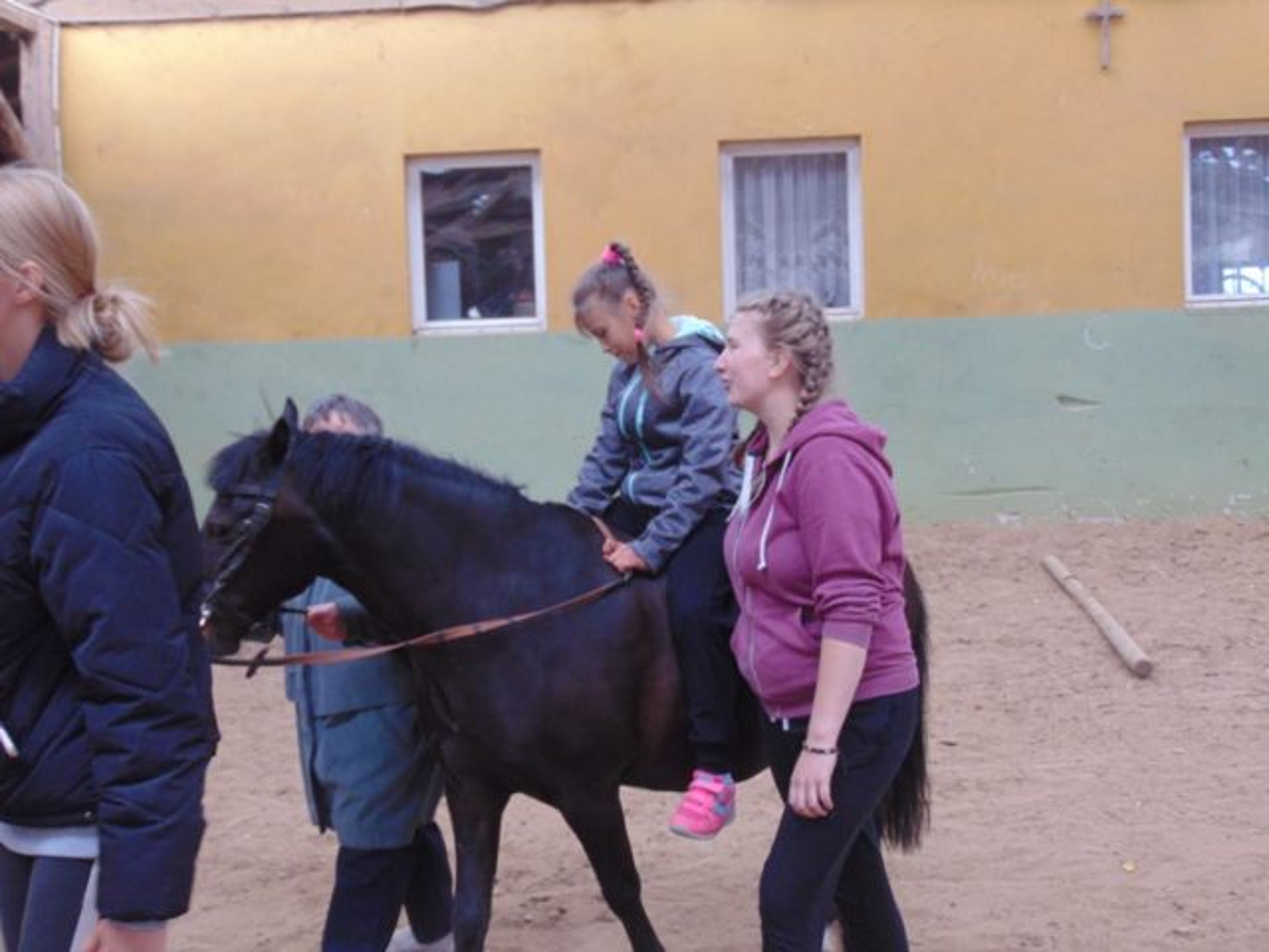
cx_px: 634
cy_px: 476
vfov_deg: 34.3
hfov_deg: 44.8
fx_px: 1540
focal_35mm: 42
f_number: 3.3
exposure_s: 1/30
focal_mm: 7.6
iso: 80
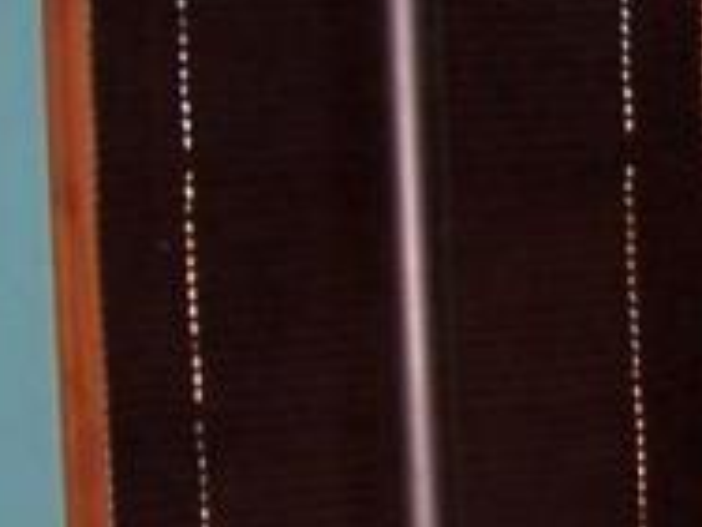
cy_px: 594
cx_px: 1066
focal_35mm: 185
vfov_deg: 8.0
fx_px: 3752
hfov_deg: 10.3
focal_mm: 5.6
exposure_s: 1/60
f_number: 2.7
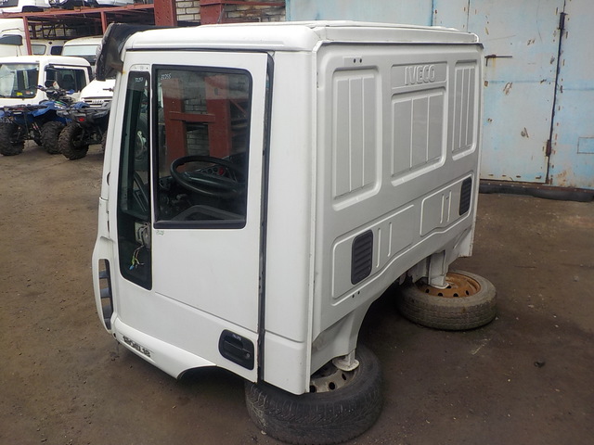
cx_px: 297
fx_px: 515
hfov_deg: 60.0
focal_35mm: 30
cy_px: 222
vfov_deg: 46.8
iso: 125
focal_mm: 4.1
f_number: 3.3
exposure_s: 1/200
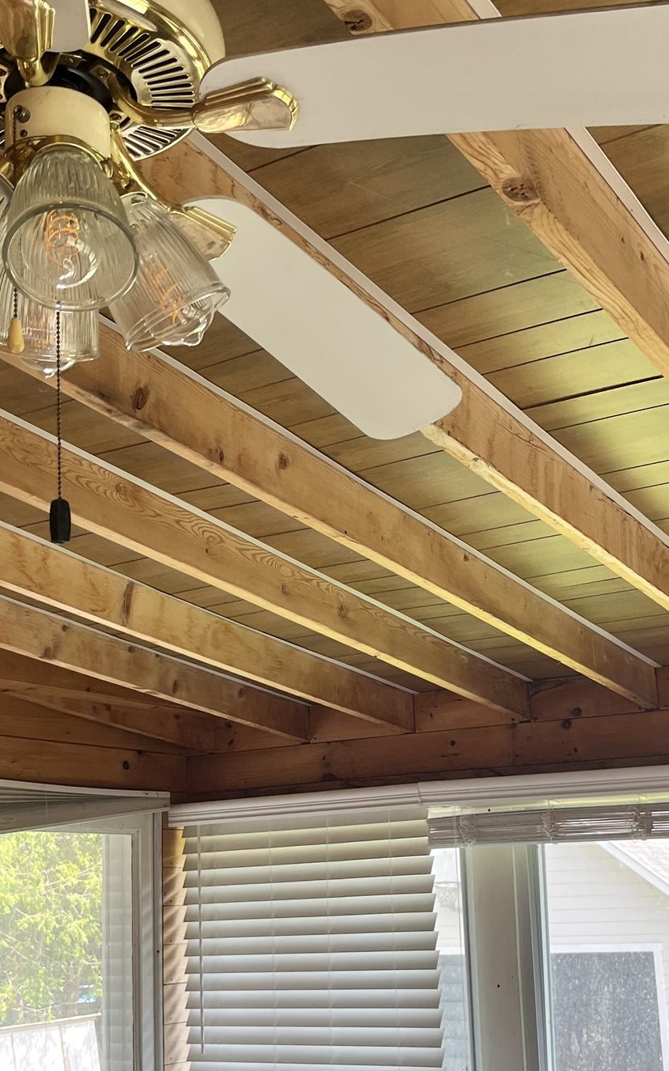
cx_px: 394
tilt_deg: +8.1
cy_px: 683
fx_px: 1400
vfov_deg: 41.5
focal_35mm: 48
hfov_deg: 26.8
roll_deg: +3.1
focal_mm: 5.1
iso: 50
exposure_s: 1/169
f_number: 1.6
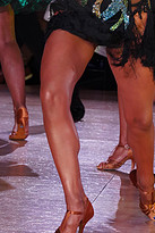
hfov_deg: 4.6
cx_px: 156
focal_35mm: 297
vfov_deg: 6.9
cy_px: -26
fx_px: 1915
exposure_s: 1/200
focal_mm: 105
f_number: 5.6
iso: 2000
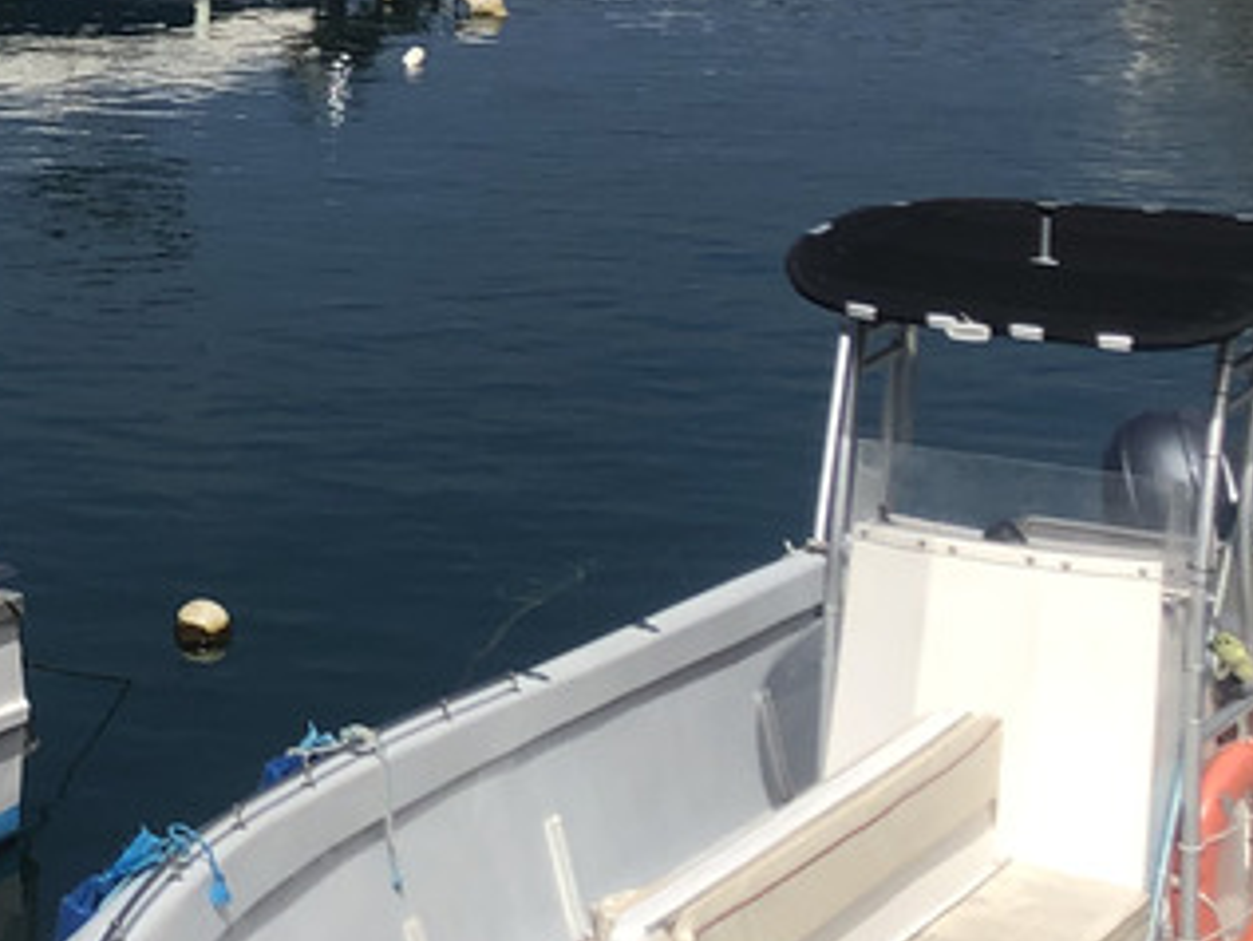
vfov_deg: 13.5
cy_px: -237
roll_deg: +1.6
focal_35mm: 106
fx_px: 3838
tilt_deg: -3.5
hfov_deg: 17.5
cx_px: -312
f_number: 1.8
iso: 20
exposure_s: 1/3436
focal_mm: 4
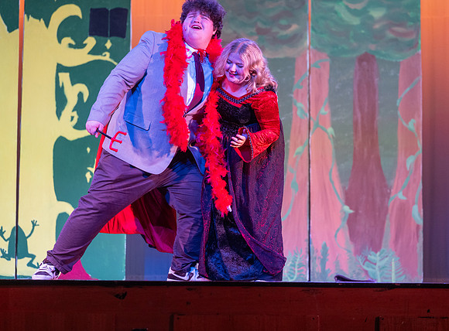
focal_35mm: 145
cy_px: 150
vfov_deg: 10.1
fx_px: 1874
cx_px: 217
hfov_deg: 13.7
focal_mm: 120
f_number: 2.8
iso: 720
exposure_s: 1/320
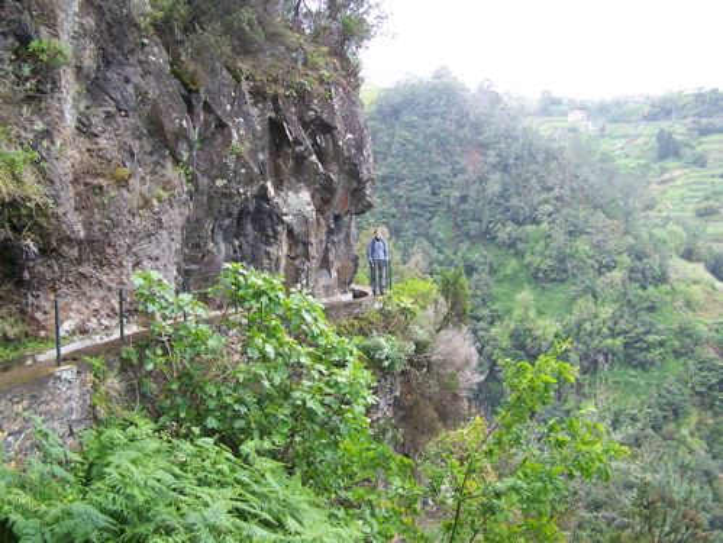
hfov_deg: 48.9
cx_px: 362
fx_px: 794
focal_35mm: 38
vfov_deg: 37.8
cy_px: 272
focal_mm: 6.3
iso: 80
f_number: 2.8
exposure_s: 1/125
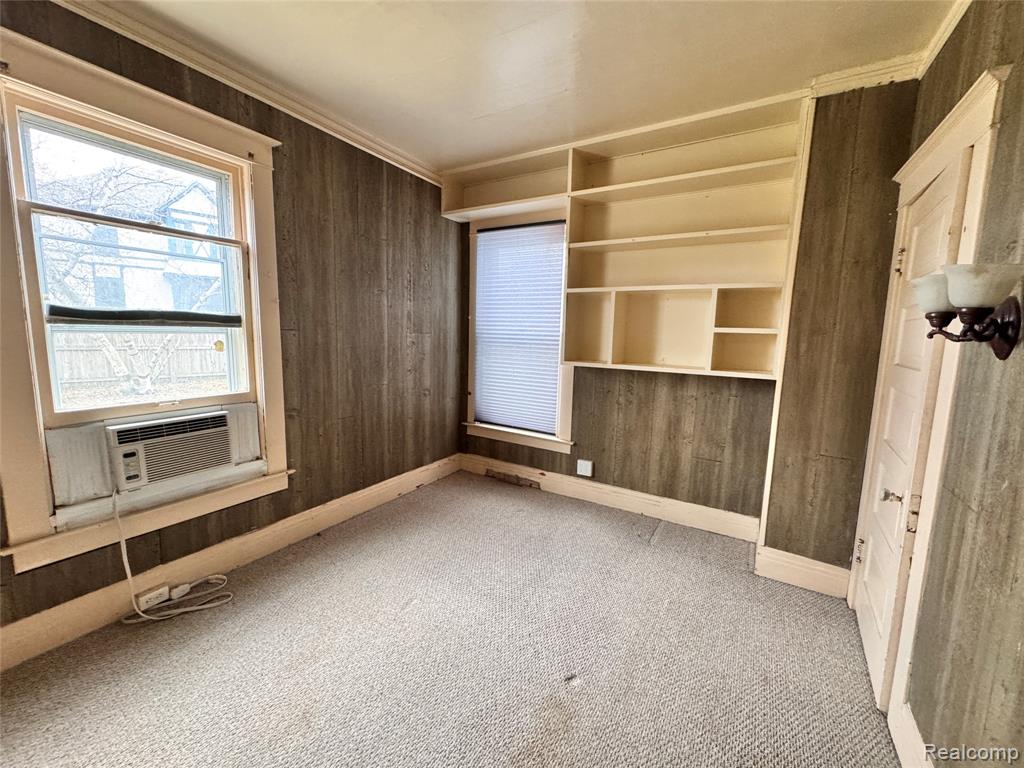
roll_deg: -1.9
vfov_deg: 85.7
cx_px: 512
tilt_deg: -6.8
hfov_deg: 102.1
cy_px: 384
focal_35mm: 14
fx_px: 414
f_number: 2.2
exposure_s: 1/60
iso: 400
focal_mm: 2.22
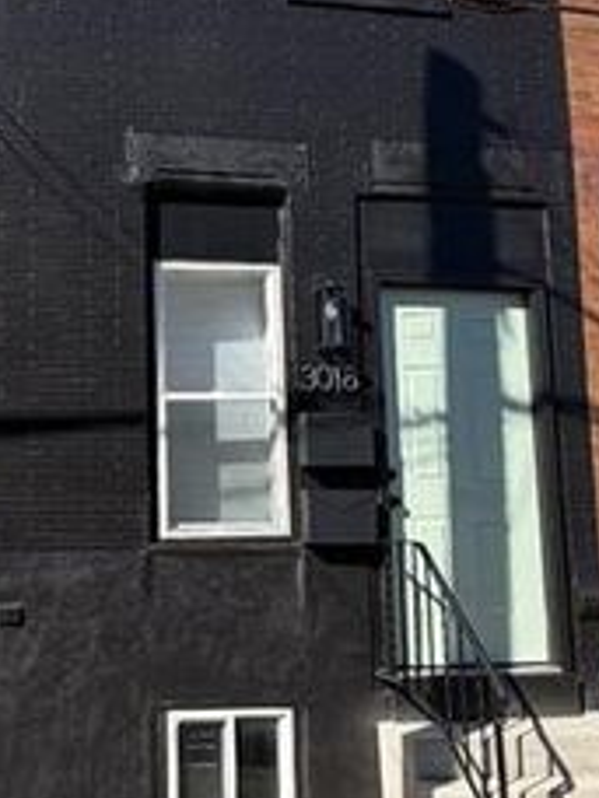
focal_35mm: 41
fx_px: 946
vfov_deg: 45.8
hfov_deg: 33.9
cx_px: 102
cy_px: 397
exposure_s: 1/789
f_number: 2.2
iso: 20
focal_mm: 2.22
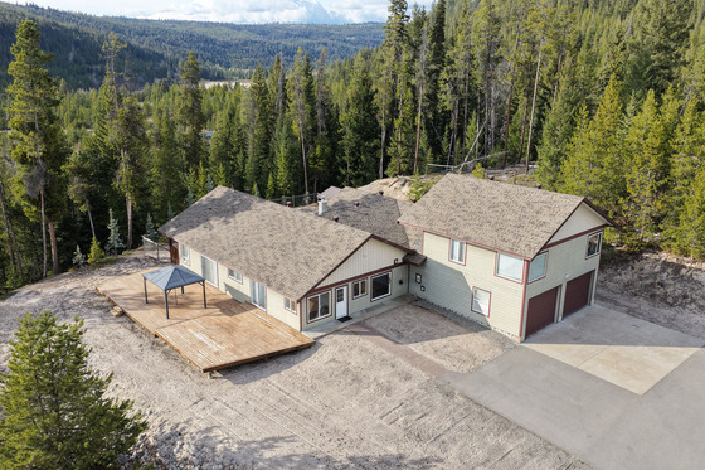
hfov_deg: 65.5
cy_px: 235
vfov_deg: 46.4
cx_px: 352
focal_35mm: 28
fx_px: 548
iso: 320
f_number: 2.8
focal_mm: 14.45
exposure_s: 1/1000
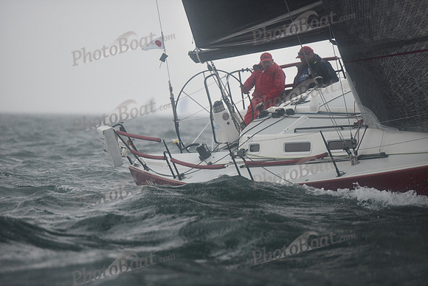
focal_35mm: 200
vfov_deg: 6.9
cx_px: 214
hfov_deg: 10.3
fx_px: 2378
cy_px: 143
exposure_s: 1/640
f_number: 2.8
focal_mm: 200
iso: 400
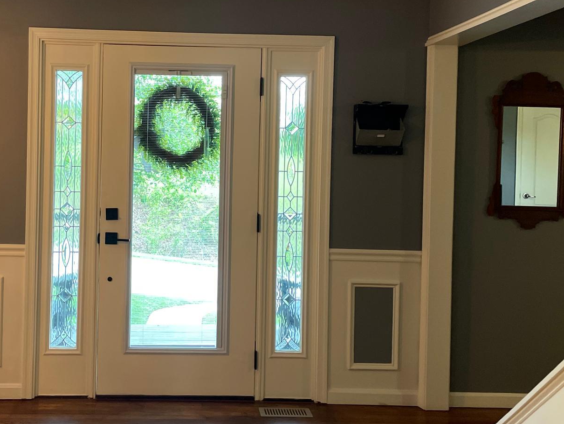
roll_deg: -0.2
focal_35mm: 44
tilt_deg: -0.1
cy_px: 174
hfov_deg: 42.6
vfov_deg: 32.8
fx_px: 717
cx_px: 206
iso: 200
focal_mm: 4.2
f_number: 1.6
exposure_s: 1/60
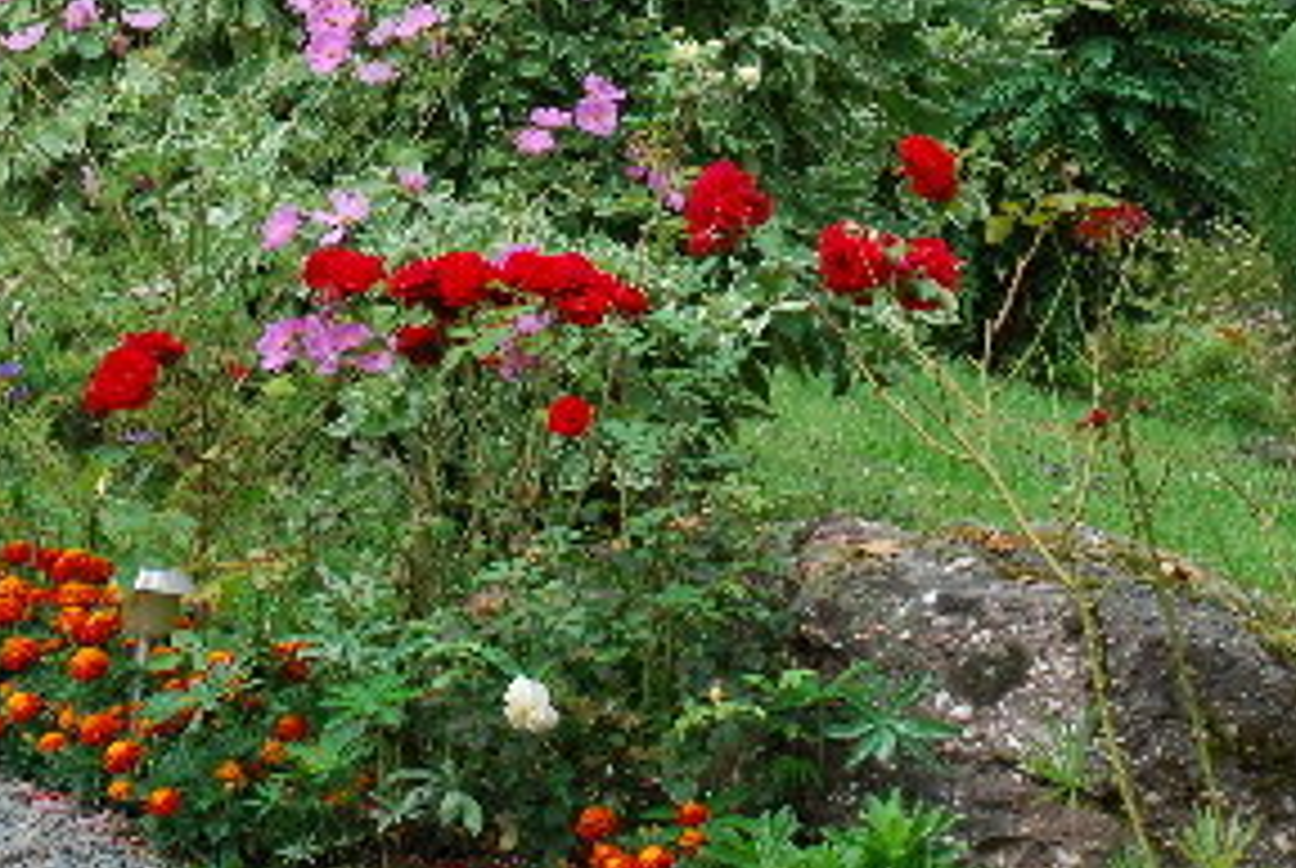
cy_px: -139
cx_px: 324
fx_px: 7211
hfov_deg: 10.2
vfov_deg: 6.8
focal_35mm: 200
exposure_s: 1/200
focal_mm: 48
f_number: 8
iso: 200
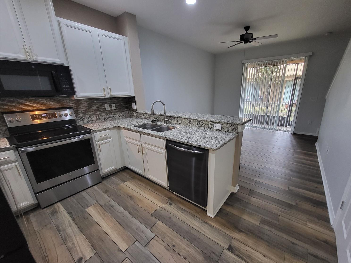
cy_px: 138
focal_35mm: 14
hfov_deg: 101.9
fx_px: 142
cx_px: 189
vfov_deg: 85.6
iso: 400
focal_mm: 1.74
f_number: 2.2
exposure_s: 1/40
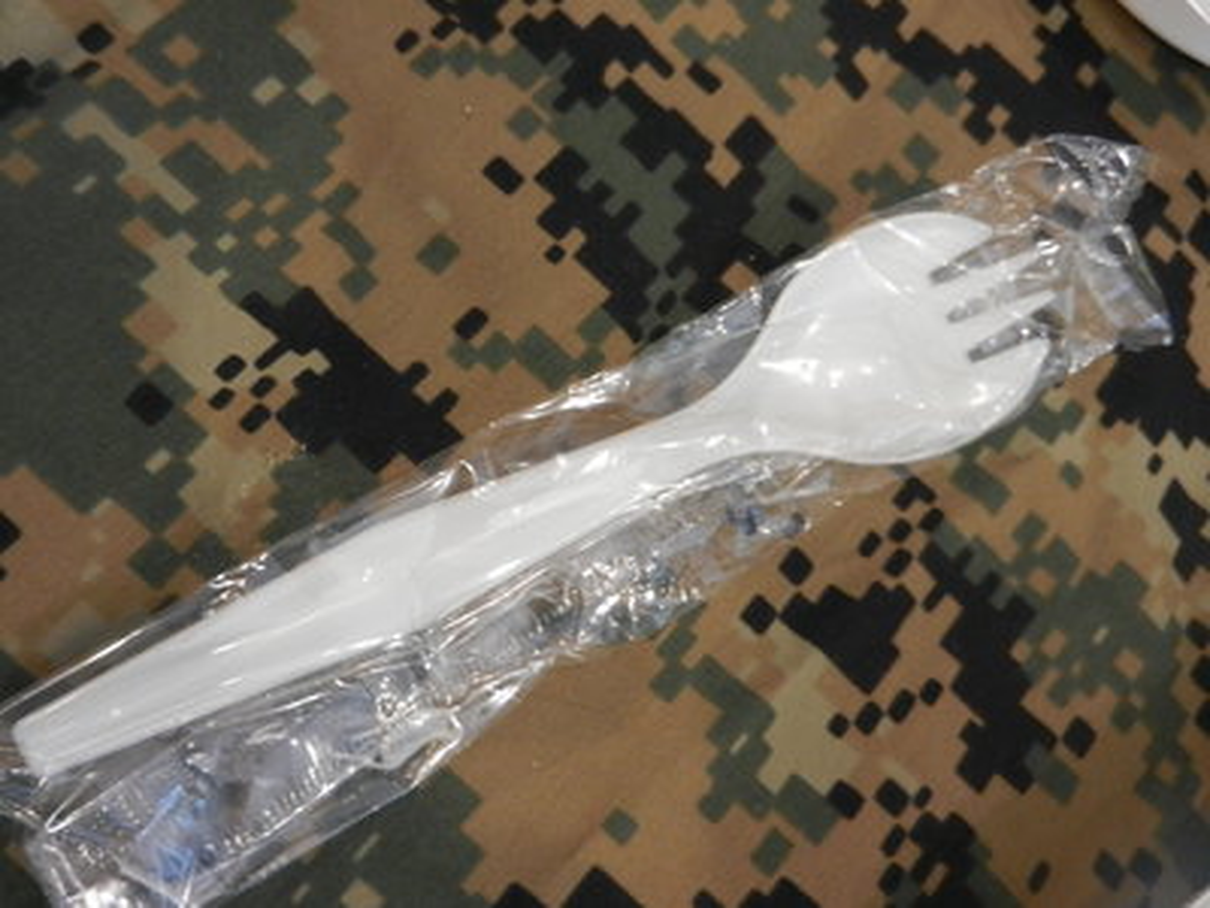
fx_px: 1328
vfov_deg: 37.7
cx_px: 605
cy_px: 454
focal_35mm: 38
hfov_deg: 49.0
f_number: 4
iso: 200
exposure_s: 1/4
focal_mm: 6.9
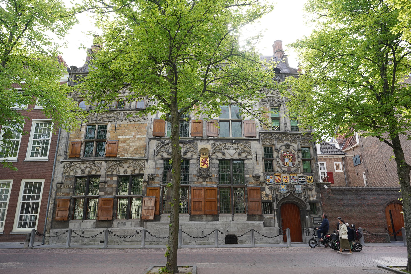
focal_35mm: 24
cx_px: 206
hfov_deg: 73.7
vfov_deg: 53.1
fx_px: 274
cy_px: 137
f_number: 6.3
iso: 100
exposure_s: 1/100
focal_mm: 24
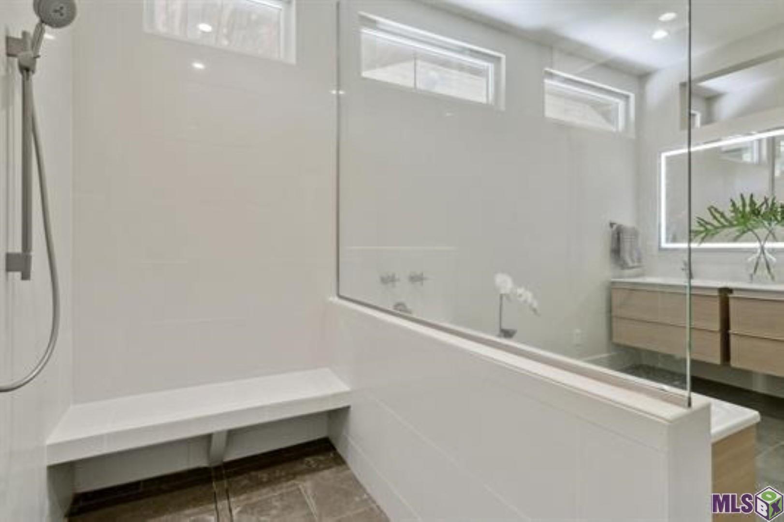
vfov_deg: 67.3
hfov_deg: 90.0
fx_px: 392
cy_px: 261
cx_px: 392
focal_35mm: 18
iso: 800
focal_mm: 18
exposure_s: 1/45
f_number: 11
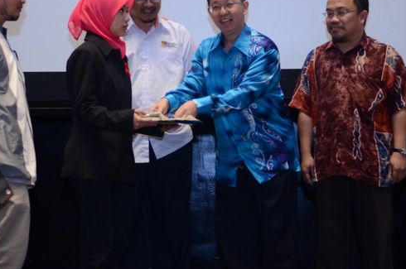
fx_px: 1047
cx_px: 175
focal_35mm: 93
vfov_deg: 14.6
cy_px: 89
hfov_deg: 21.9
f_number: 2.8
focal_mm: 38
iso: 1600
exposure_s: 1/80
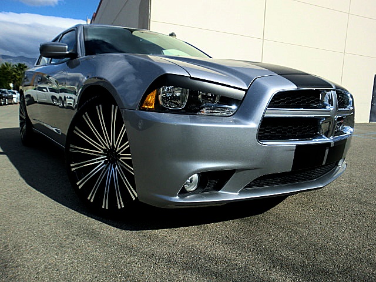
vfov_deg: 53.1
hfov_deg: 67.3
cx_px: 188
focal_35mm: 26
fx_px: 282
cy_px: 141
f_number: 7.8
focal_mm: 4.65
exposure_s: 1/160
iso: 64
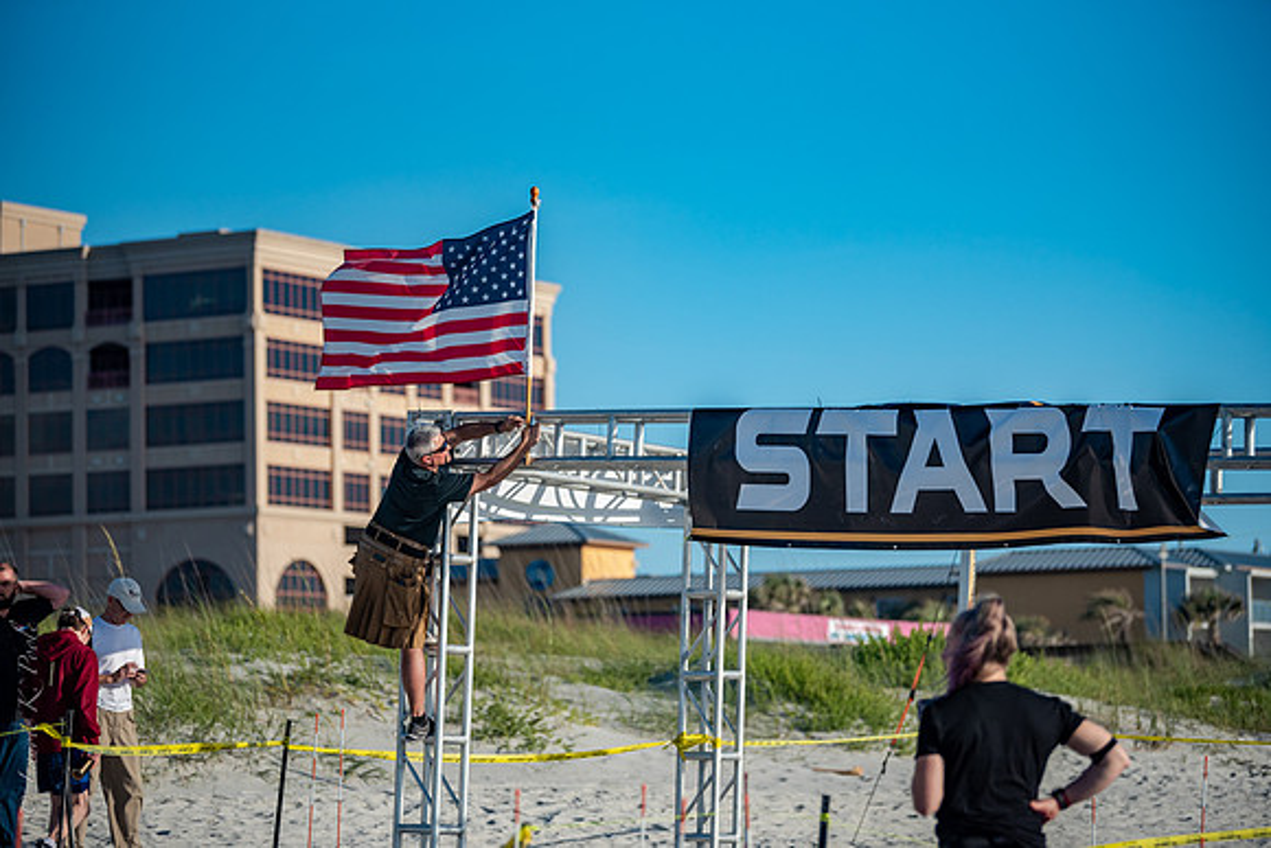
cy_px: 424
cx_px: 636
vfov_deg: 11.8
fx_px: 4096
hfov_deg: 17.6
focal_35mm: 116
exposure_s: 1/4000
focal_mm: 116
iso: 360
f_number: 2.8
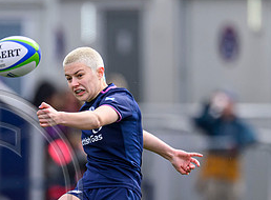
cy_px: 121
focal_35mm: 1957
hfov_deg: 1.0
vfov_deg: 0.8
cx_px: 150
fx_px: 15222
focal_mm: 560
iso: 500
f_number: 4
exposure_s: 1/2000
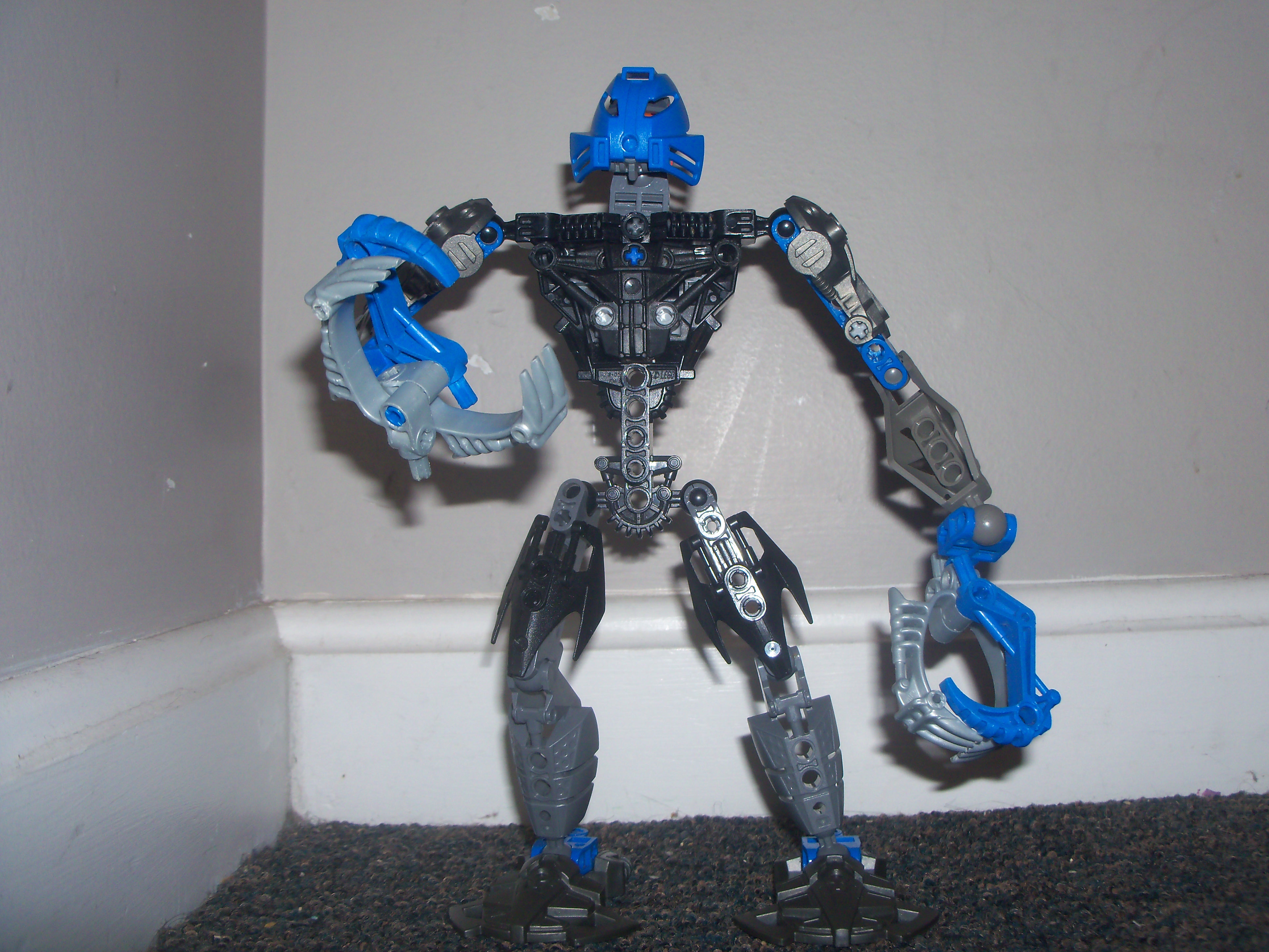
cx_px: 646
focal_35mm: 36
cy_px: 481
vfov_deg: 39.7
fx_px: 1320
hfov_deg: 51.4
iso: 64
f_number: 3
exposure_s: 1/30
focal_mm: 6.3
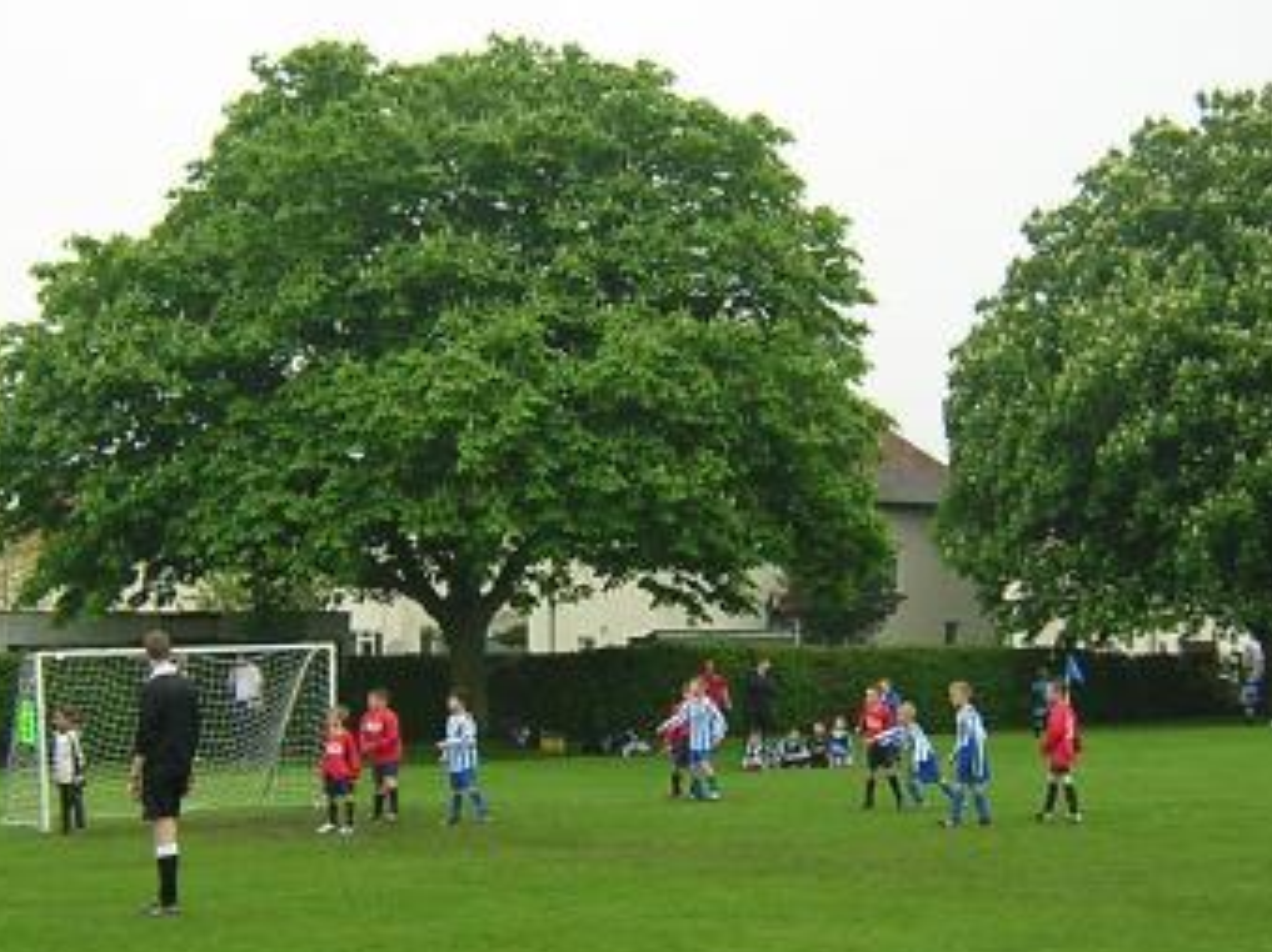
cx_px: 638
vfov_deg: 21.6
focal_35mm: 68
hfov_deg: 28.6
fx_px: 2498
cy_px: 558
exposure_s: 1/241
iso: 100
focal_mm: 4.7
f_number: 2.6
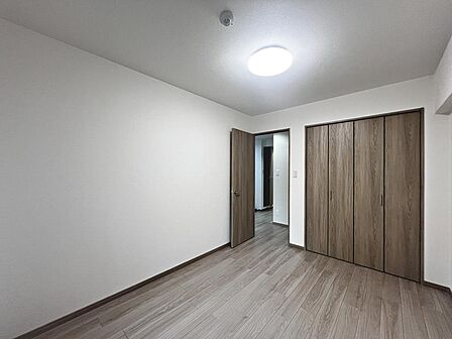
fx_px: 170
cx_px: 226
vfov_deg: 89.9
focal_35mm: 13
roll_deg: +0.3
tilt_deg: -0.1
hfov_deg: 106.2
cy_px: 170
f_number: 1.8
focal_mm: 1.57
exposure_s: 1/99
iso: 100
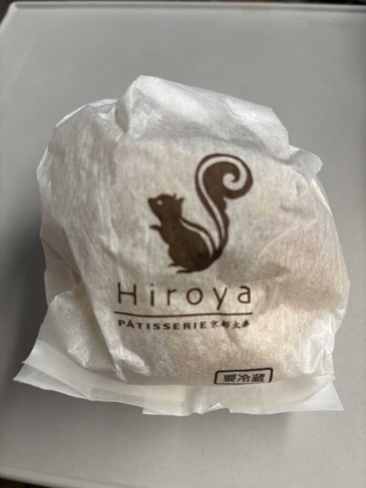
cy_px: 244
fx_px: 367
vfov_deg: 67.3
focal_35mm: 26
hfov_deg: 53.1
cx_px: 183
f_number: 1.6
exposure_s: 1/81
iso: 125
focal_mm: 5.96
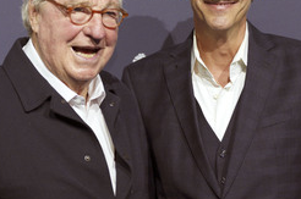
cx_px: 150
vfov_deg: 9.4
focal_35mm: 145
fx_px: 1210
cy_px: 77
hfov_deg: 14.2
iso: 800
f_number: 2.8
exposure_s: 1/400
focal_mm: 79
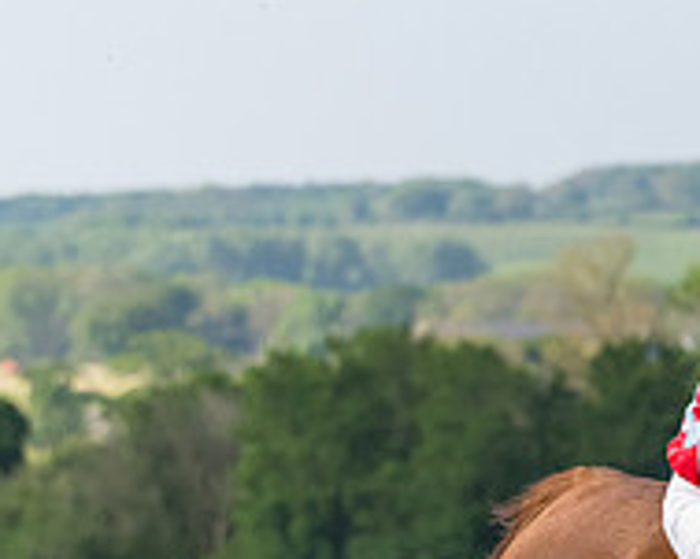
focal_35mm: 530
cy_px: 855
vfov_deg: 2.9
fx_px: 10975
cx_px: 1020
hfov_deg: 3.6
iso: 800
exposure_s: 1/3200
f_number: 4
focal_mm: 115
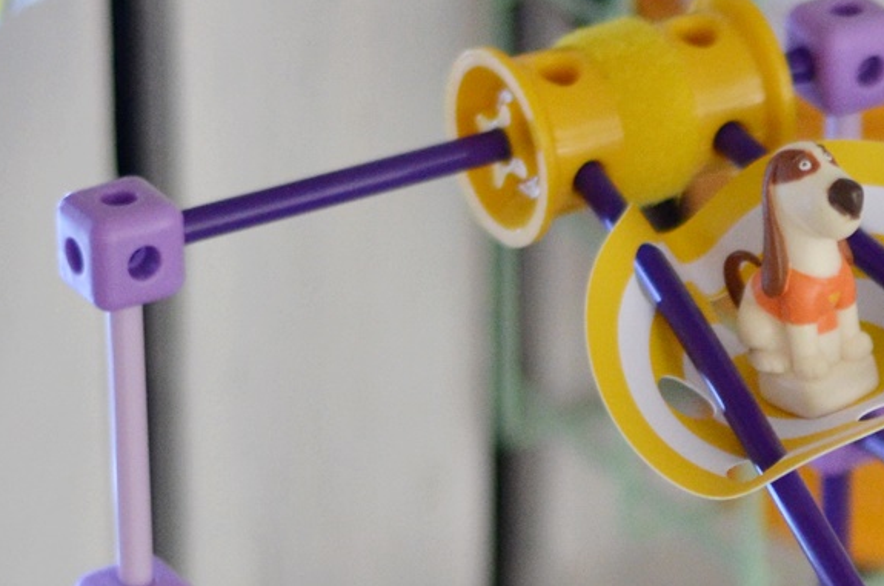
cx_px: 1030
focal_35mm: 261
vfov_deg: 5.2
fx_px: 6397
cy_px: 870
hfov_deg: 7.8
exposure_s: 1/125
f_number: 1.8
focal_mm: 50
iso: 800
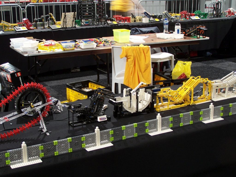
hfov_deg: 32.7
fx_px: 402
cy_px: 88
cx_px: 118
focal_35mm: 59
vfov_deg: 24.8
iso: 80
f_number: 3.1
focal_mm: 9.8
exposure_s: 1/2
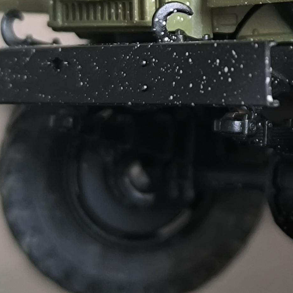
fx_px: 1714
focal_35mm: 179
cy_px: -42
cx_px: 398
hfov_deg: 9.6
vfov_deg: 9.7
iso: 800
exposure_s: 1/33.3
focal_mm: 6.14
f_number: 1.65
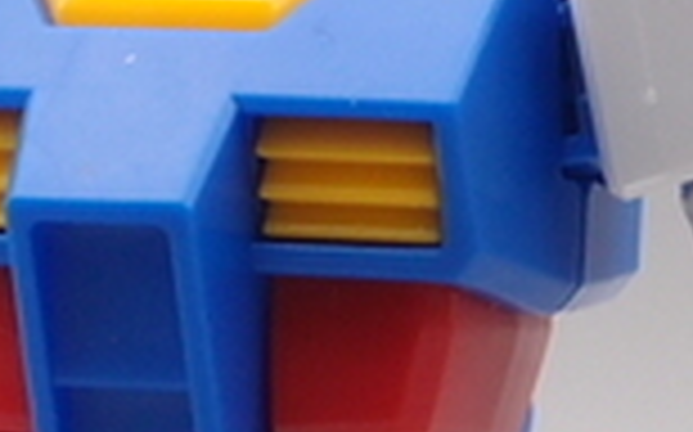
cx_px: 702
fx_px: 10418
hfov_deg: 3.8
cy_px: 220
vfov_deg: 2.4
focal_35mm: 552
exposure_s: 1/10
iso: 100
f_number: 8
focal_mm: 21.55
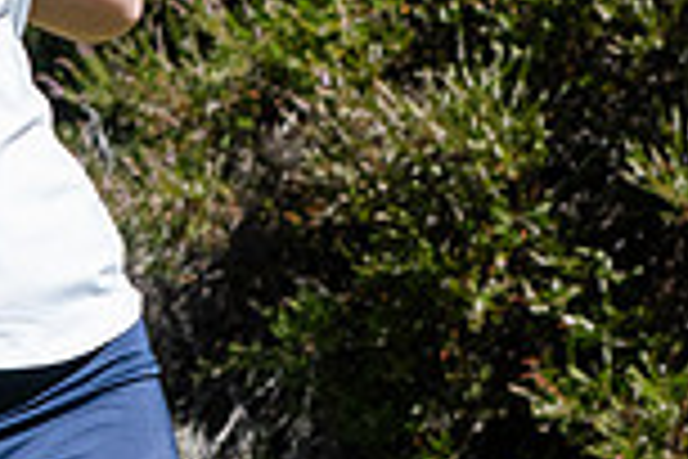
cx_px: -576
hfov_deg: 1.6
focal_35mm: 1310
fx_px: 25034
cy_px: 20
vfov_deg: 1.0
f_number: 6.3
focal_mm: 230
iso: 500
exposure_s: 1/1250
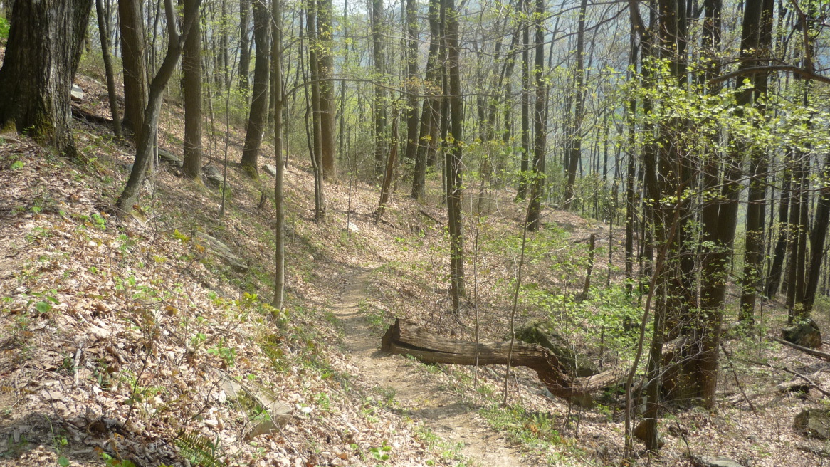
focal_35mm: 37
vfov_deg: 32.0
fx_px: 814
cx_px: 410
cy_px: 252
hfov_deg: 54.0
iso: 100
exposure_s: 1/500
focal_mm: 5.5
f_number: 2.8
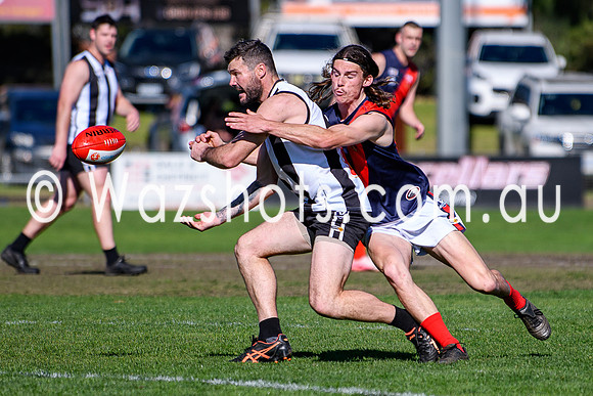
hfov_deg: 3.4
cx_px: 383
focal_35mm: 604
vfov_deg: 2.3
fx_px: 9952
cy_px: 259
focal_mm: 200
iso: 125
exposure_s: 1/3200
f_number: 2.8
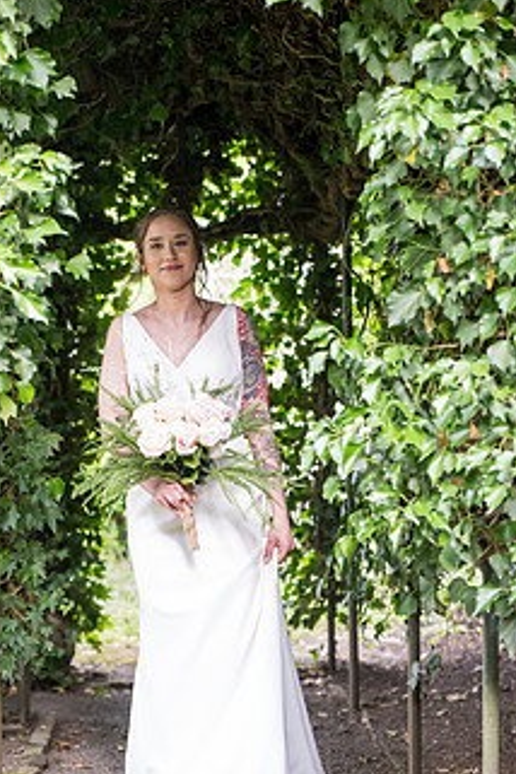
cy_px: 395
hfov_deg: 14.0
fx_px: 2107
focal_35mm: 98
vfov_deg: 20.8
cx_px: 265
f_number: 3.2
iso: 3200
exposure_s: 1/400
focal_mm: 70
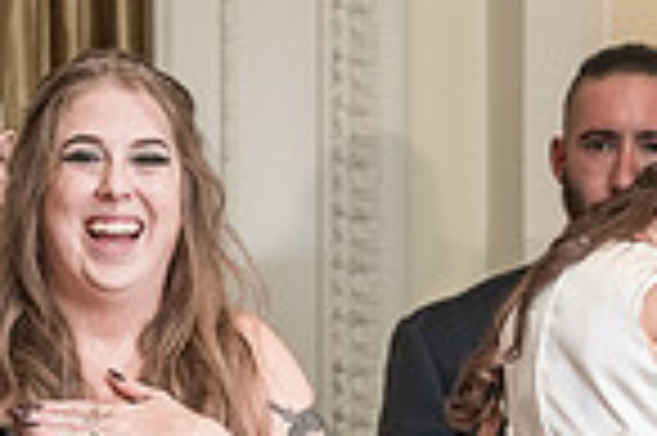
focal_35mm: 364
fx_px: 6635
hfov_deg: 5.6
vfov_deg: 3.8
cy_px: 599
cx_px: -149
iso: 2000
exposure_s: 1/200
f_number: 4
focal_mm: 87
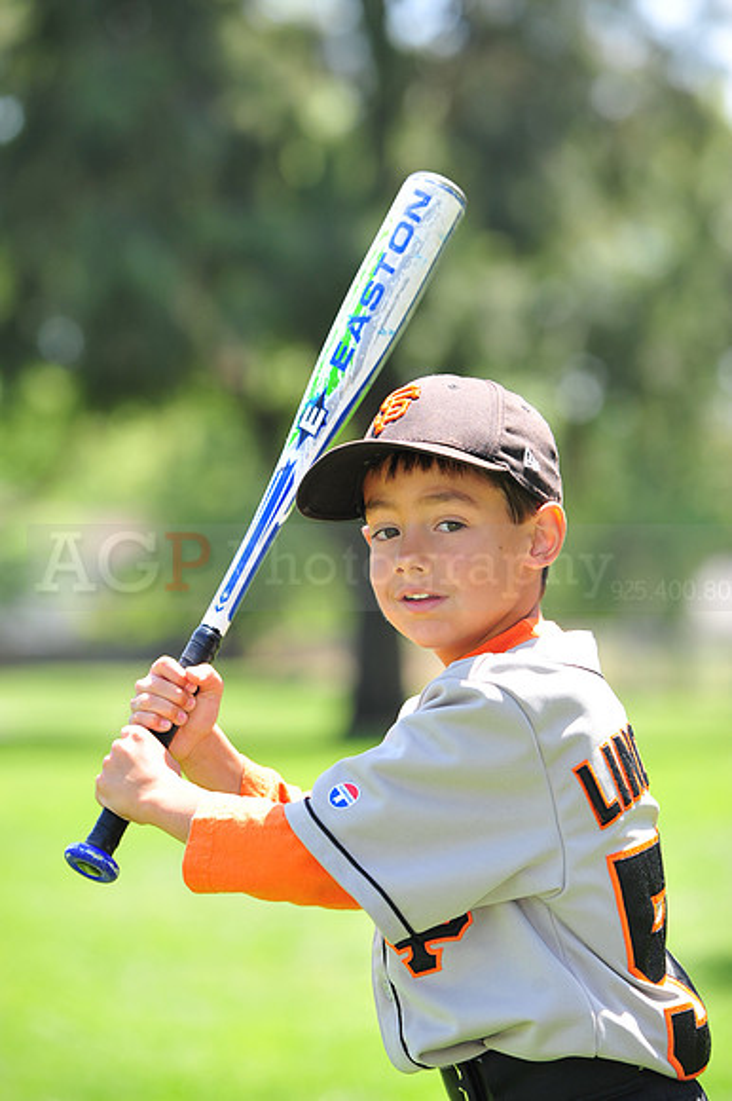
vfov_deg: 12.5
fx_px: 5038
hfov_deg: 8.3
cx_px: 366
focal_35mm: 165
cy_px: 550
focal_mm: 165
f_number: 5
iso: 320
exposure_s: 1/400
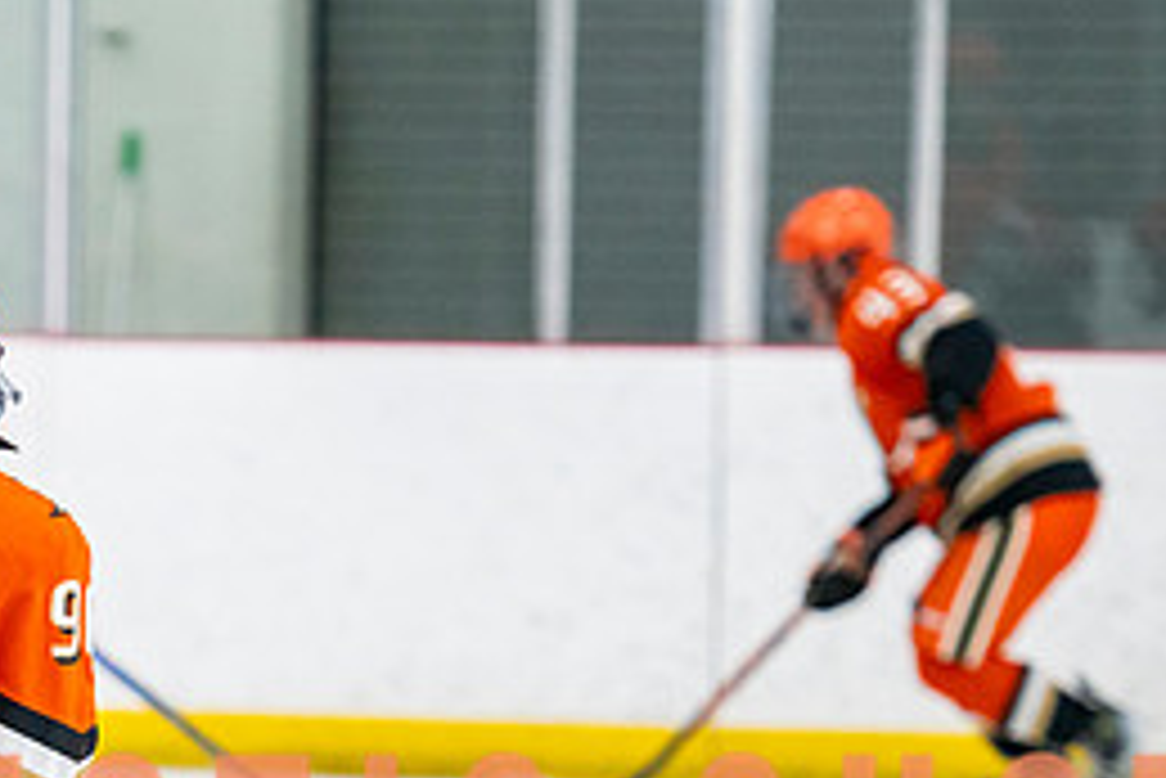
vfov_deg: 3.7
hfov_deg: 5.6
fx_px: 11990
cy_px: 856
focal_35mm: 370
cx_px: 95
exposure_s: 1/800
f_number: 3.2
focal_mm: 145
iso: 2500
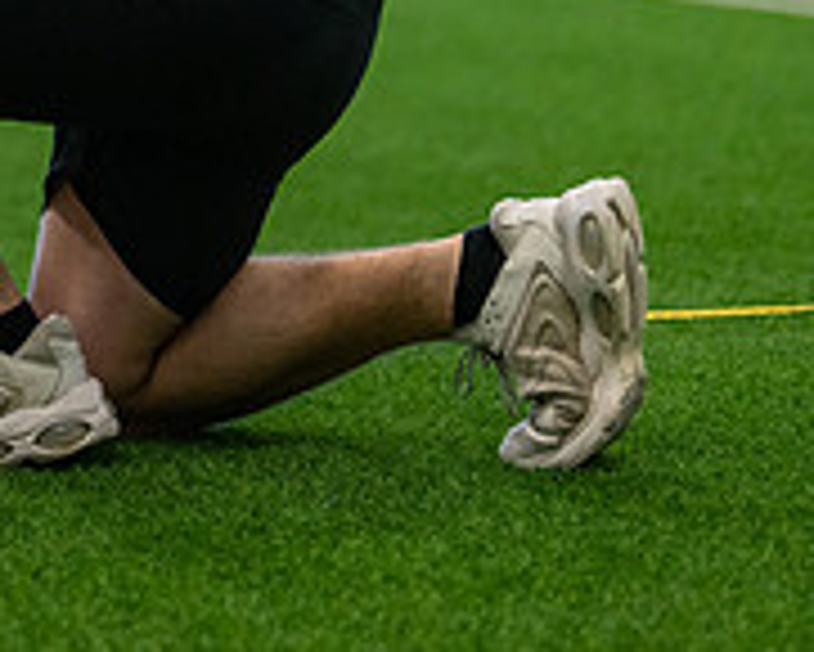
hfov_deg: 11.3
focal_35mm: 166
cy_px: -270
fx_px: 4001
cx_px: -319
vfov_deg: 9.1
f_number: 1.2
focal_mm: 50
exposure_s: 1/1000
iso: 1250
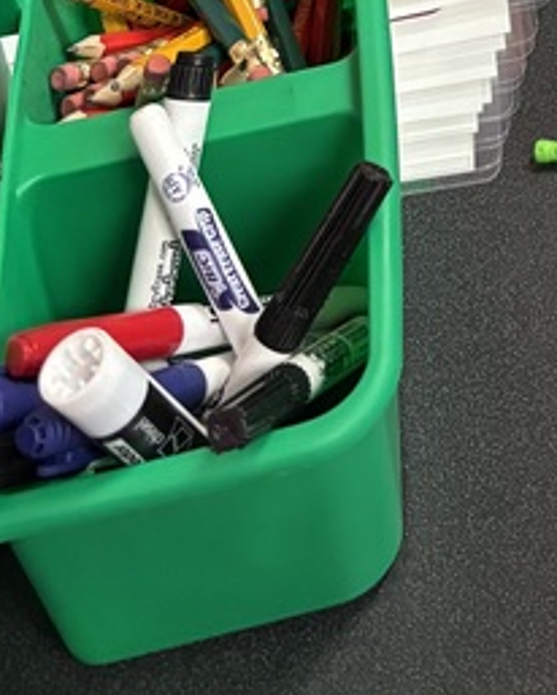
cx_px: 917
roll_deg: -2.4
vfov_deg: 16.0
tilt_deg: -31.5
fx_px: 2079
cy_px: -568
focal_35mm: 101
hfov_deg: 14.0
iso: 400
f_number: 1.6
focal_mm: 5.96
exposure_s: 1/60
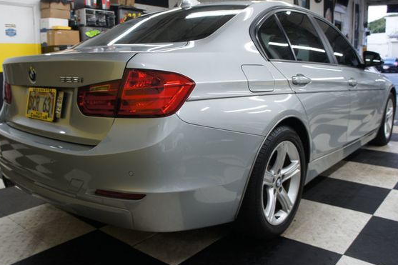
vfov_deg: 42.3
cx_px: 186
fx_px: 343
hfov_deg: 60.3
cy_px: 123
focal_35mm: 31
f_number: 3.5
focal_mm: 18
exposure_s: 1/30
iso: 250
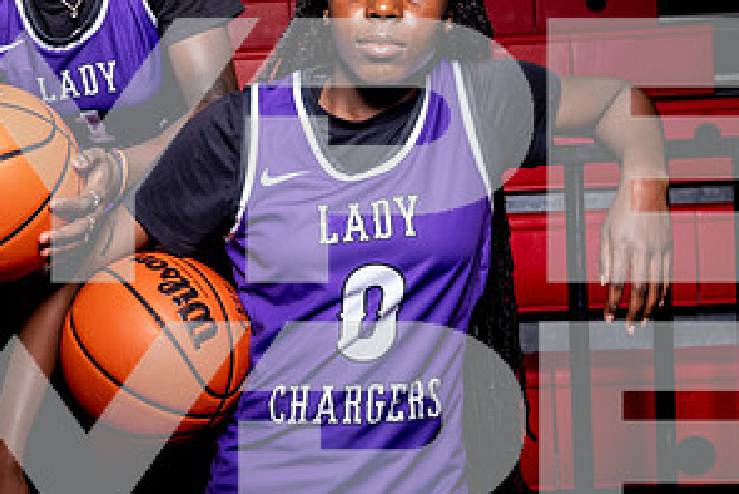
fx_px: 1253
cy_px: 152
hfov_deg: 32.3
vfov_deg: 22.2
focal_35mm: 61
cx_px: 198
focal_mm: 31
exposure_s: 1/250
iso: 320
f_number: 8
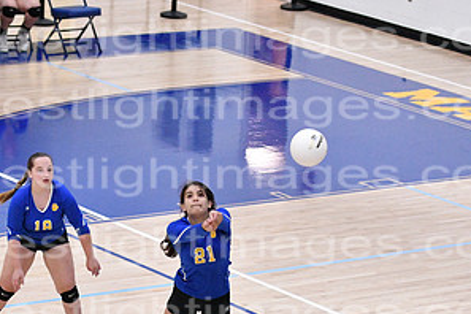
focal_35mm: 205
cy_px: 281
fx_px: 2682
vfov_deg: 6.7
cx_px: 181
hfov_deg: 10.0
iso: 6400
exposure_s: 1/1000
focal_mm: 70
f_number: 3.2
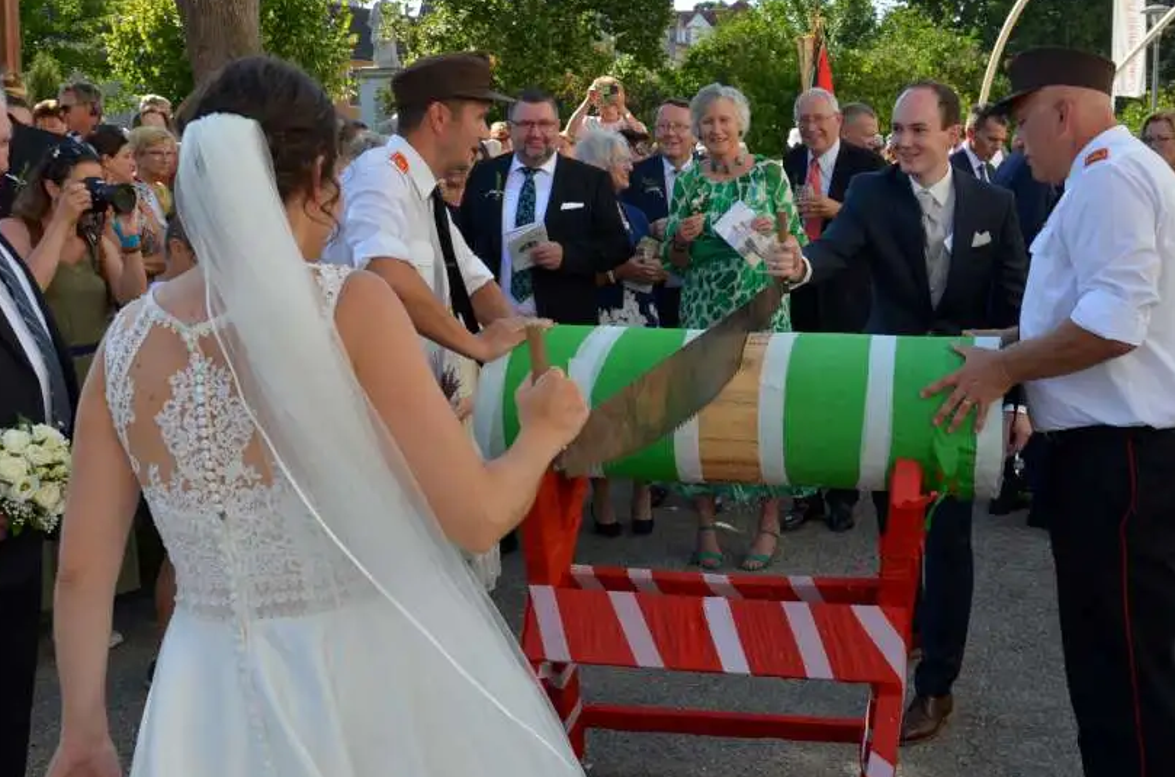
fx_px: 1522
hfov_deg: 42.0
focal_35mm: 47
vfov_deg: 28.6
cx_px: 710
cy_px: 335
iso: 160
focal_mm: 21
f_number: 8
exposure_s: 1/250
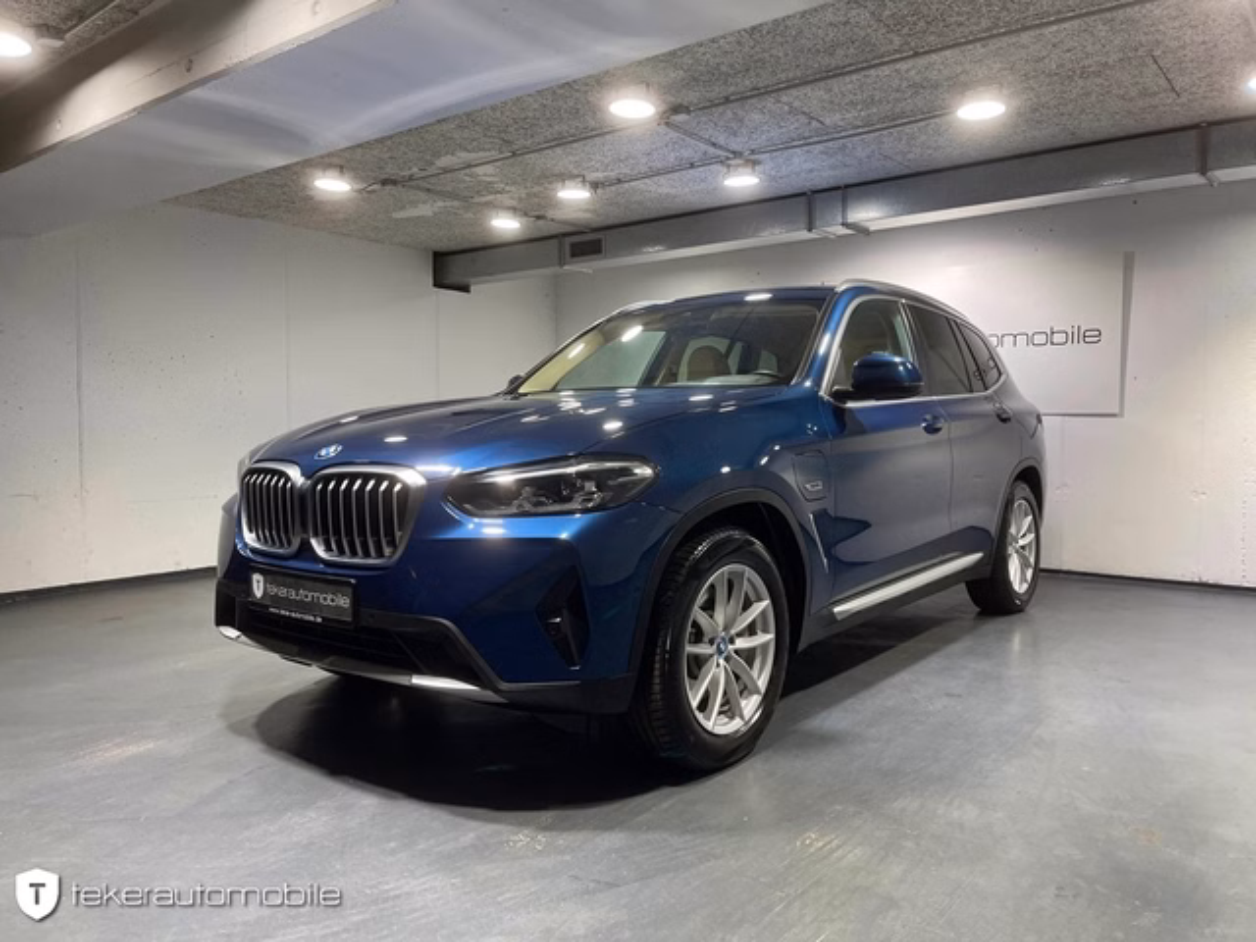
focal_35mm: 25
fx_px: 907
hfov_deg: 69.4
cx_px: 628
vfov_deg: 54.9
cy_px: 471
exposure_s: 1/100
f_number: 1.6
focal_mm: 5.1
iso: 125
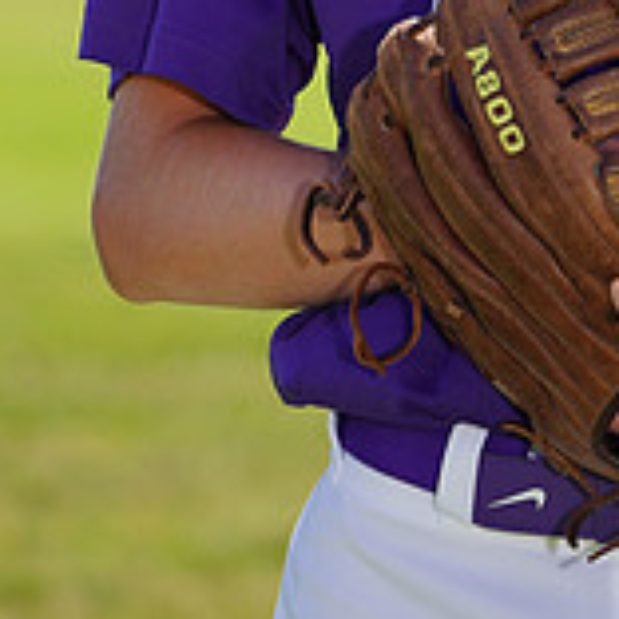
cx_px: 686
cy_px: -254
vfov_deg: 2.1
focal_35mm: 838
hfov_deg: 2.1
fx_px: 16954
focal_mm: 265
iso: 100
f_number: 8
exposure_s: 1/250
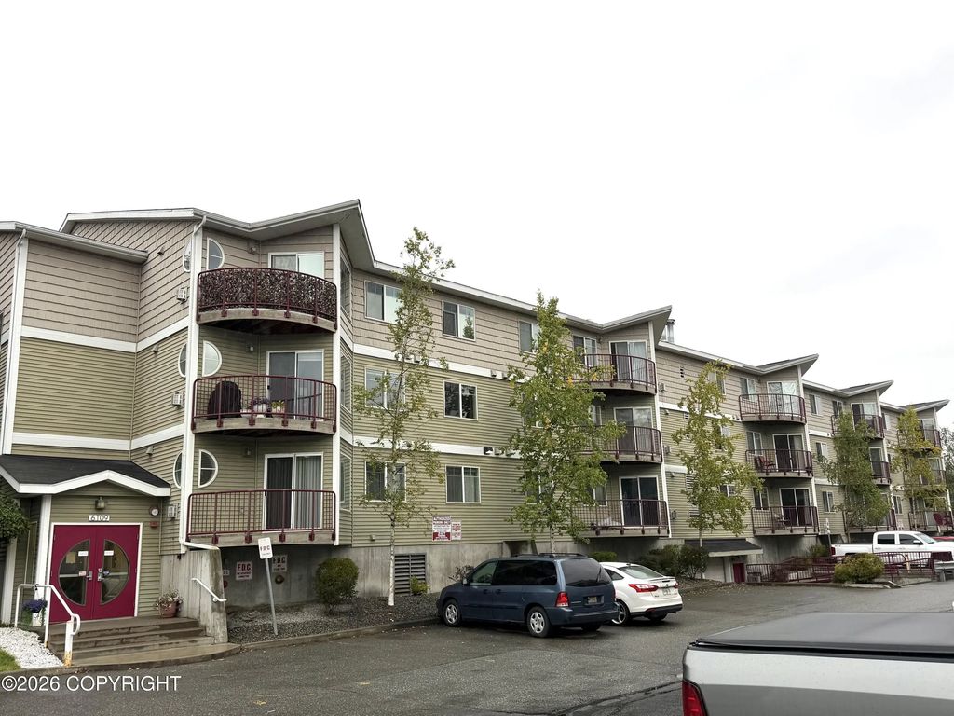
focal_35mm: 24
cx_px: 477
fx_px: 661
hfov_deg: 71.6
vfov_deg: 56.8
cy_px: 358
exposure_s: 1/293
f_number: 1.78
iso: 64
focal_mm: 6.76
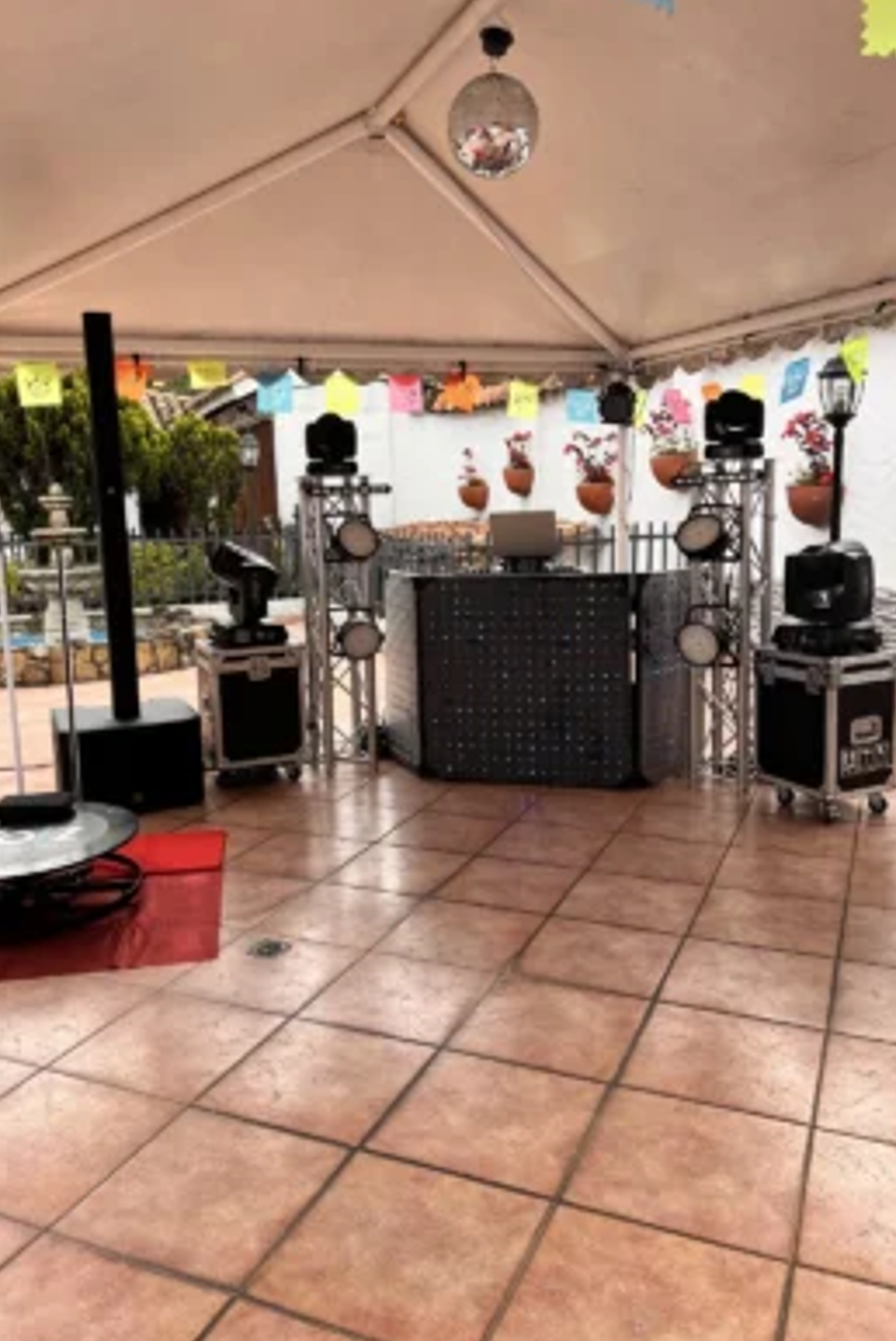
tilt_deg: -9.1
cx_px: 431
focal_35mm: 28
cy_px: 653
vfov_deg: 65.4
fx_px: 1043
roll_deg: +1.5
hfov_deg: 46.5
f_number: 1.5
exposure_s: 1/452
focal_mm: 5.7
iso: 50
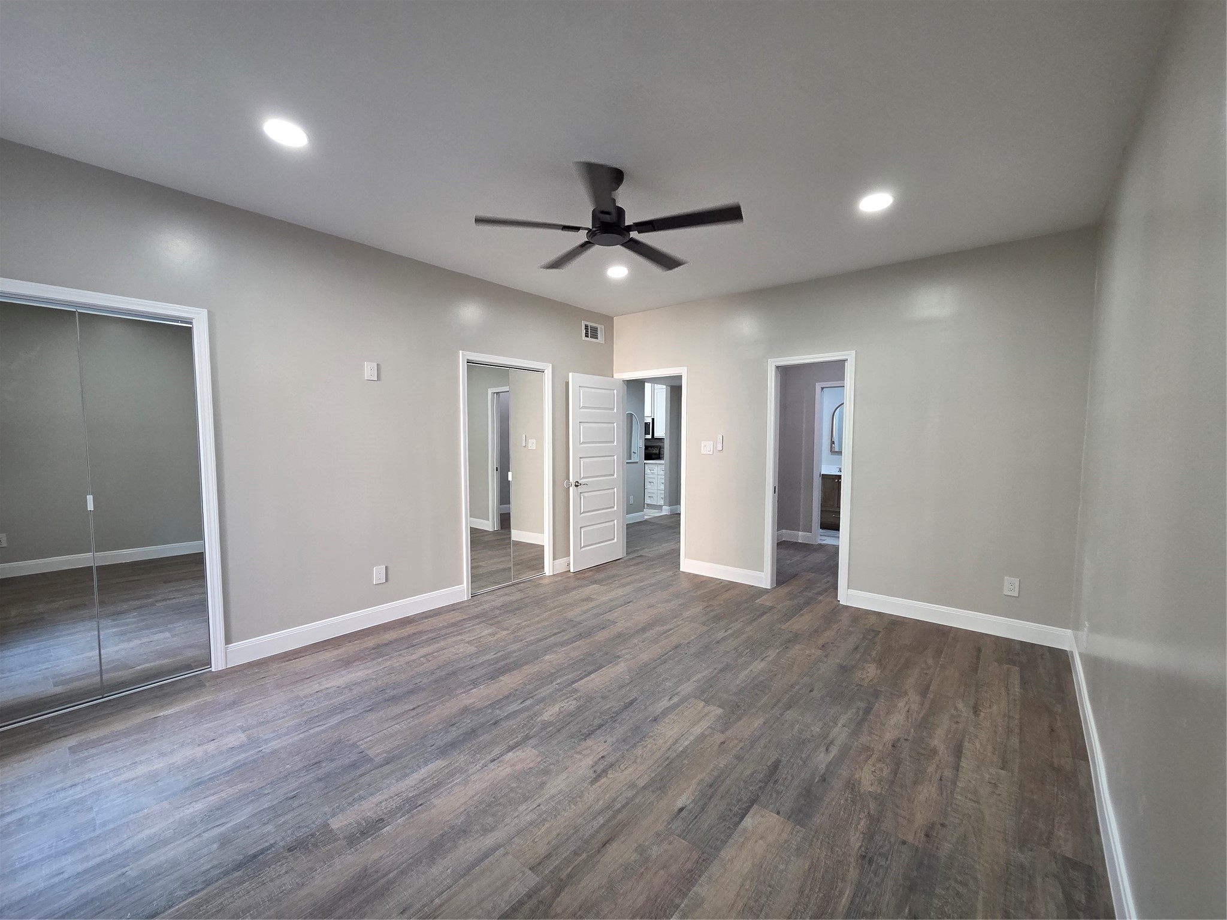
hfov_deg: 106.2
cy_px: 460
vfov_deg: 89.9
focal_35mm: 13
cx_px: 614
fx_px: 461
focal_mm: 2.2
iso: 200
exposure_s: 1/60
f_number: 2.2
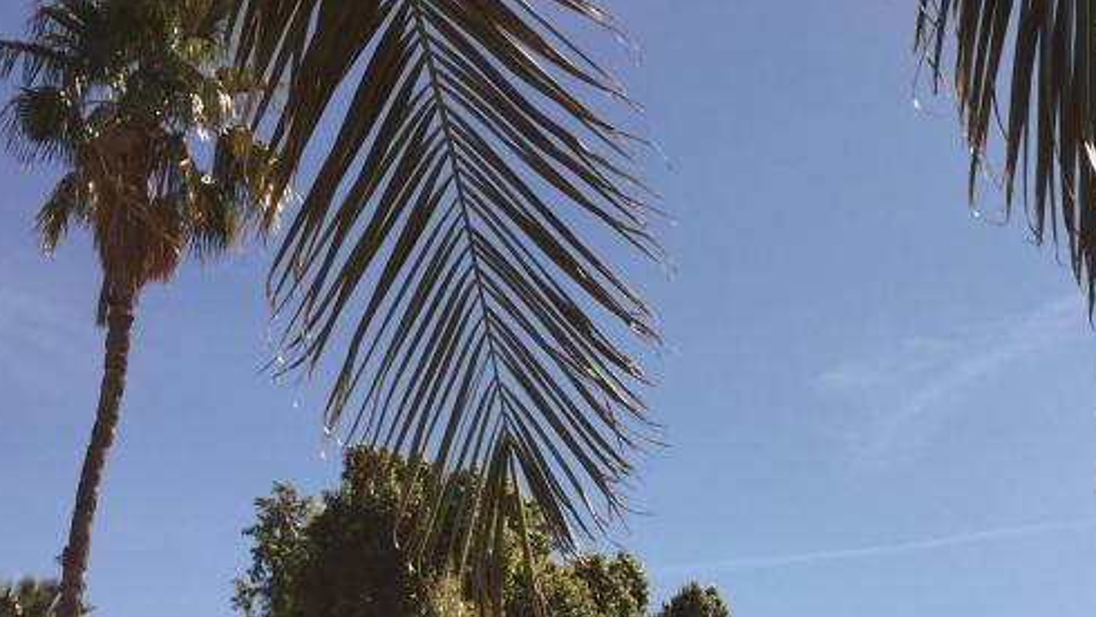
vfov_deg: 18.0
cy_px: 568
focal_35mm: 66
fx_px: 1919
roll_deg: -1.3
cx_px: 772
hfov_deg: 31.5
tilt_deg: +13.0
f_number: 2.2
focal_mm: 4.15
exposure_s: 1/2639
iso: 32
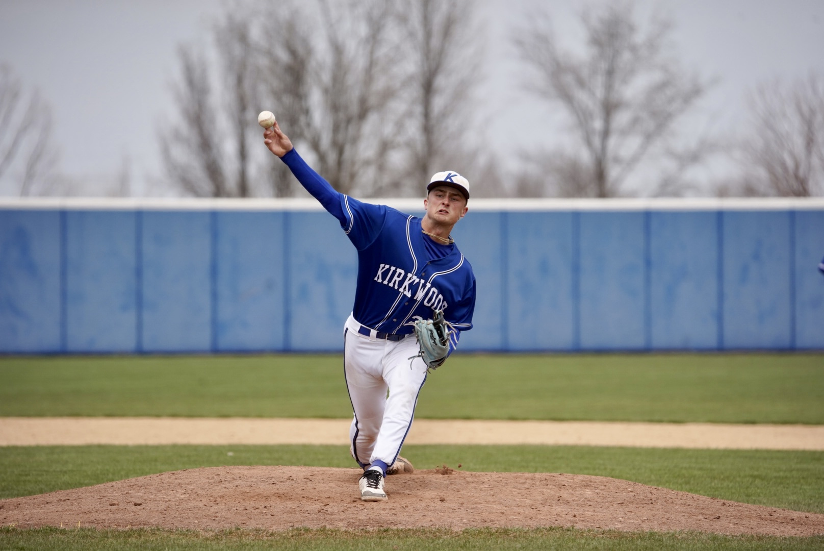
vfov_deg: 3.9
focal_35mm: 350
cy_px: 276
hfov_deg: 5.9
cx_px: 412
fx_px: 8017
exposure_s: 1/2000
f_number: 5.6
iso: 500
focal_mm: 350
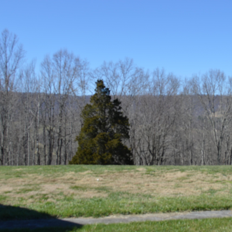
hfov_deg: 30.5
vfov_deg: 30.7
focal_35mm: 56
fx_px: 422
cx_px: 158
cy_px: 116
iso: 100
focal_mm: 29
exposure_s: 1/200
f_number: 7.1
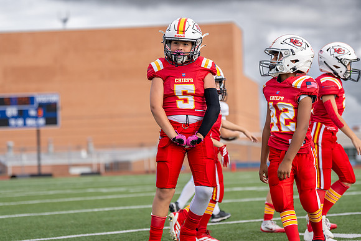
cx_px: 175
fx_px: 1396
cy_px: 93
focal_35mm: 139
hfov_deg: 14.7
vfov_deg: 9.9
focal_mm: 111
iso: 320
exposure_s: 1/2500
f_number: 2.8
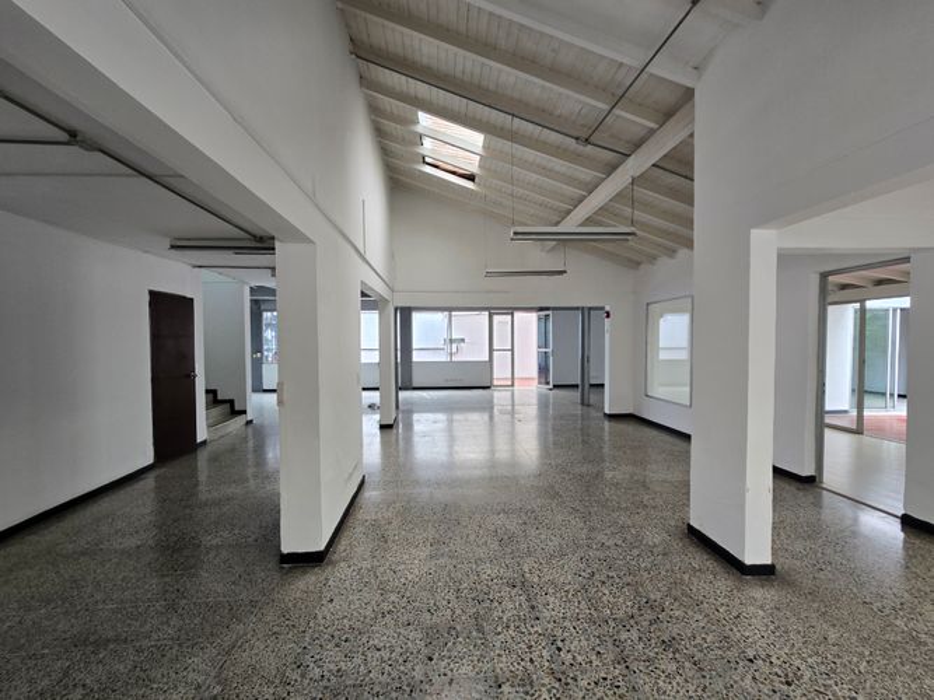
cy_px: 350
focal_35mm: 13
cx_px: 467
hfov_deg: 106.2
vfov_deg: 89.9
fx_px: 351
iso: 64
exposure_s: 1/60
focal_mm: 2.2
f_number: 2.2
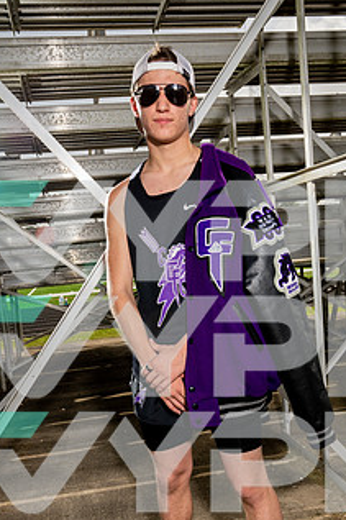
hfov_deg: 30.4
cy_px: 348
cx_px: 195
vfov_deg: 43.9
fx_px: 635
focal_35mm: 44
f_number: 8
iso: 100
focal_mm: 31
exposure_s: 1/250
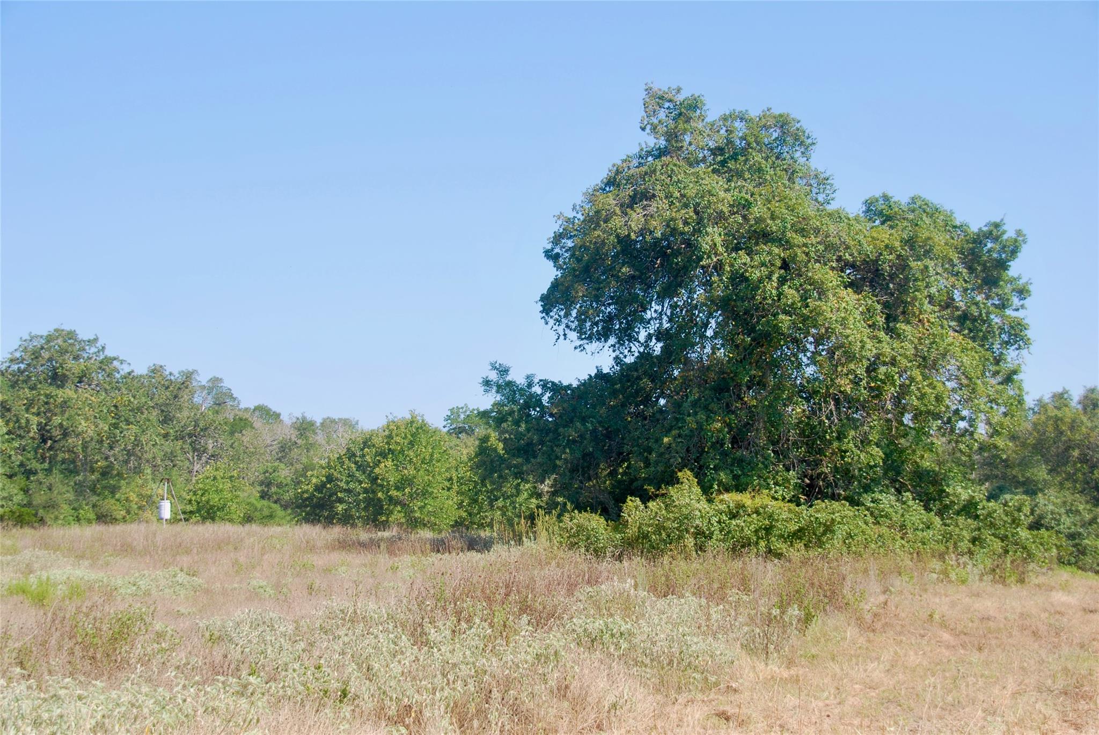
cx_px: 550
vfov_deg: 20.7
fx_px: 2017
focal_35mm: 66
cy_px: 368
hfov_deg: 30.5
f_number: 6.3
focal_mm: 44
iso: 100
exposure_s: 1/200
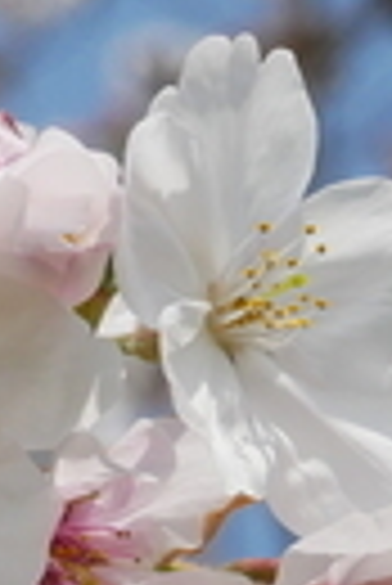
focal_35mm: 470
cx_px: -153
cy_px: 799
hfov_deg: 2.9
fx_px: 7656
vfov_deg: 4.4
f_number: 11
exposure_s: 1/1600
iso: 800
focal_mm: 49
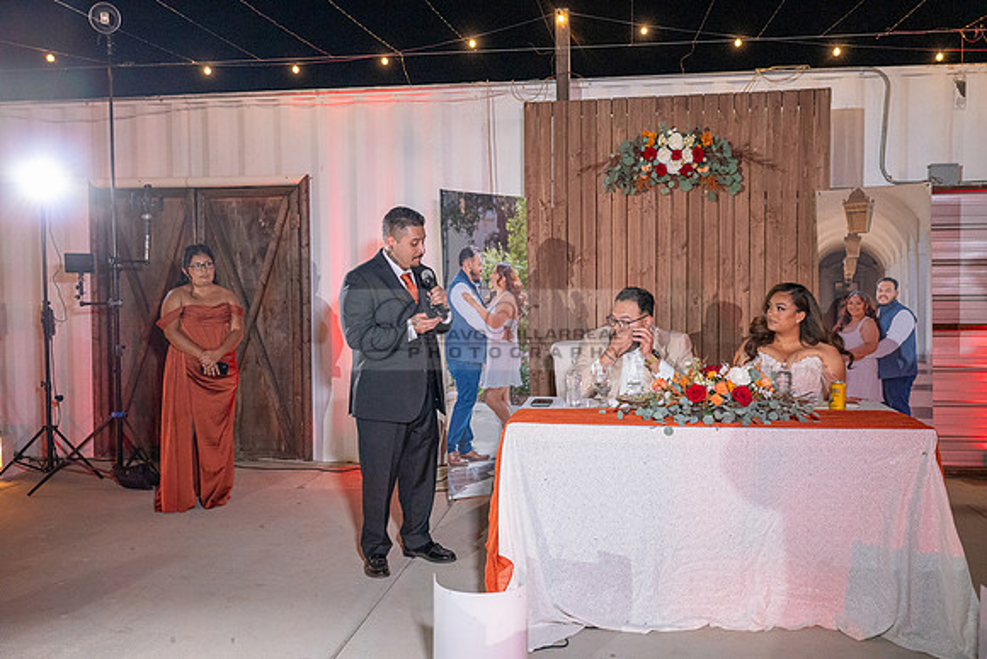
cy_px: 330
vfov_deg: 39.4
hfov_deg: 56.5
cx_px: 494
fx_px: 919
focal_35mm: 34
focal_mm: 33.5
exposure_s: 1/160
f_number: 4
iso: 3200
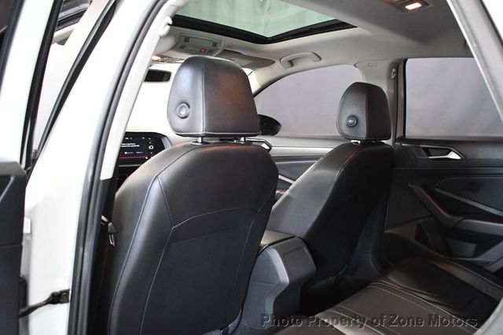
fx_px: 461
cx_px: 252
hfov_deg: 57.2
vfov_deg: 39.9
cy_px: 168
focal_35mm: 33
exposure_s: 1/60
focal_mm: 22
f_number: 3.8
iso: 4000
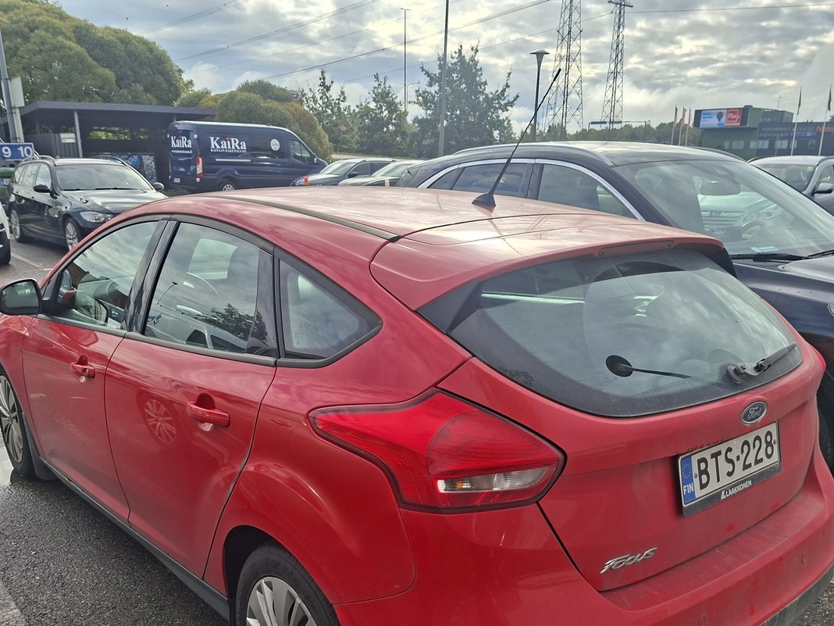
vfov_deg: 44.9
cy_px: 410
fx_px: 747
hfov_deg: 58.3
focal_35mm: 31
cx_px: 431
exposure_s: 1/1290
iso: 50
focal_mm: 5.54
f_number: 1.8
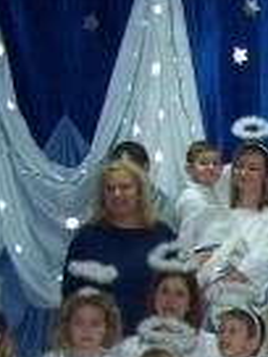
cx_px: 507
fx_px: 1445
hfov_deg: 9.9
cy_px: 356
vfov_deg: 13.9
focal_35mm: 140
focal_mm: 6.3
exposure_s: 1/60
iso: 140
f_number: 2.8
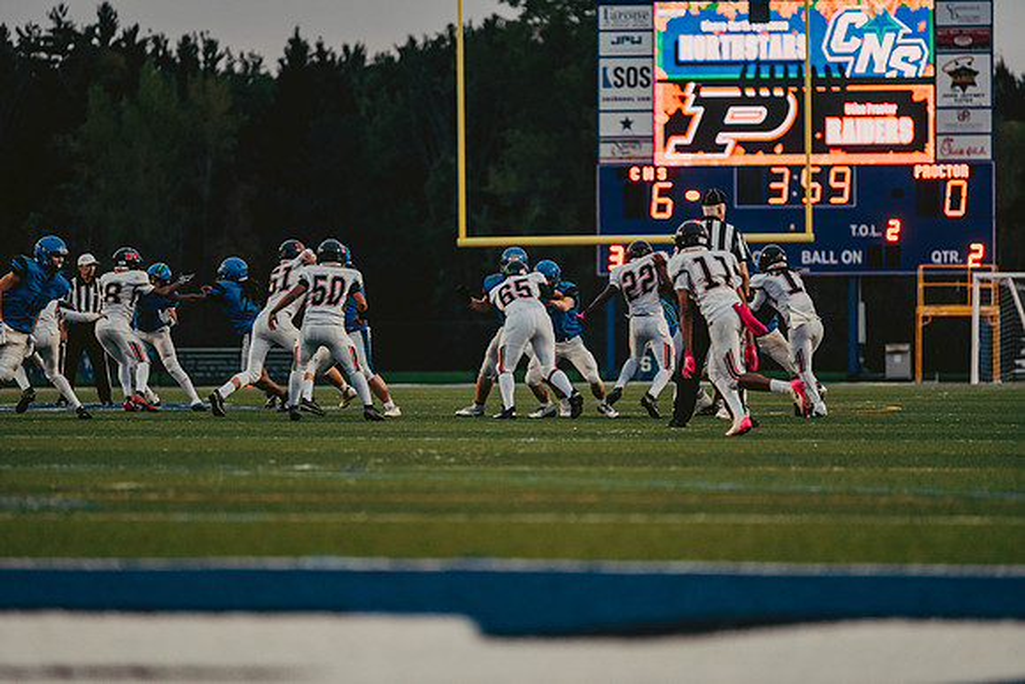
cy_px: 342
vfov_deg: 6.9
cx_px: 512
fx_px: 5696
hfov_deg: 10.3
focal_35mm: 200
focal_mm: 200
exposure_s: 1/1250
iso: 2000
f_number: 2.8
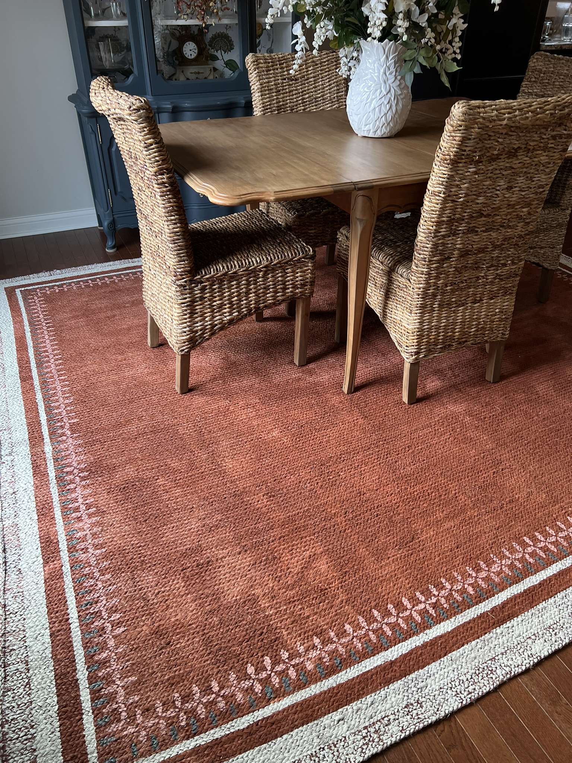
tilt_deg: -34.7
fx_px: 573
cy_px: 382
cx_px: 286
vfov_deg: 67.3
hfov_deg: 53.1
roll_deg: -0.5
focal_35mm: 26
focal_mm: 5.7
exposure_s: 1/120
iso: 125
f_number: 1.5
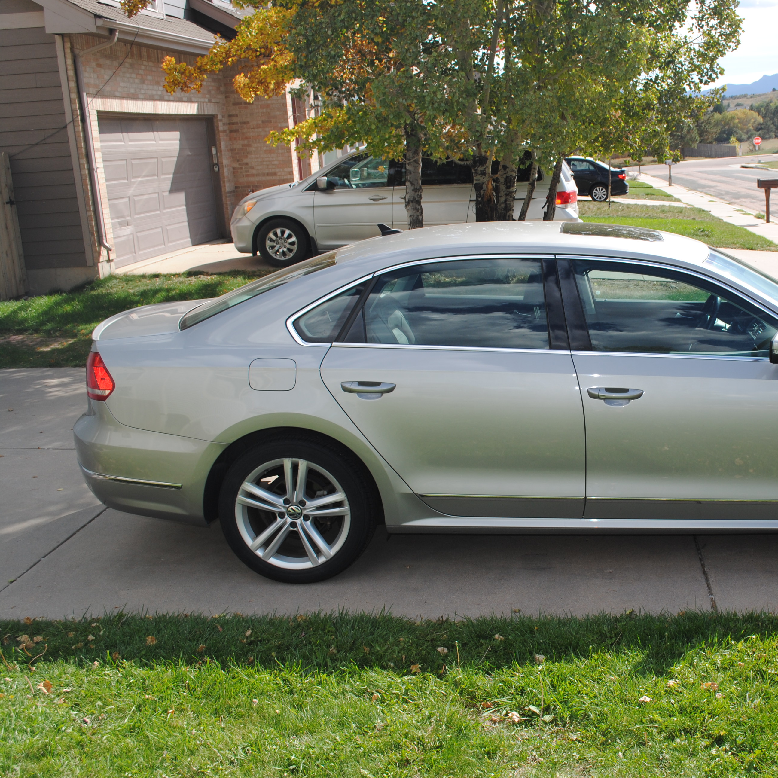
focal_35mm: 42
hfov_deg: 39.0
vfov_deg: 40.0
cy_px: 389
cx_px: 579
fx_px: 1068
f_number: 8
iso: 100
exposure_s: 1/200
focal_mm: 22
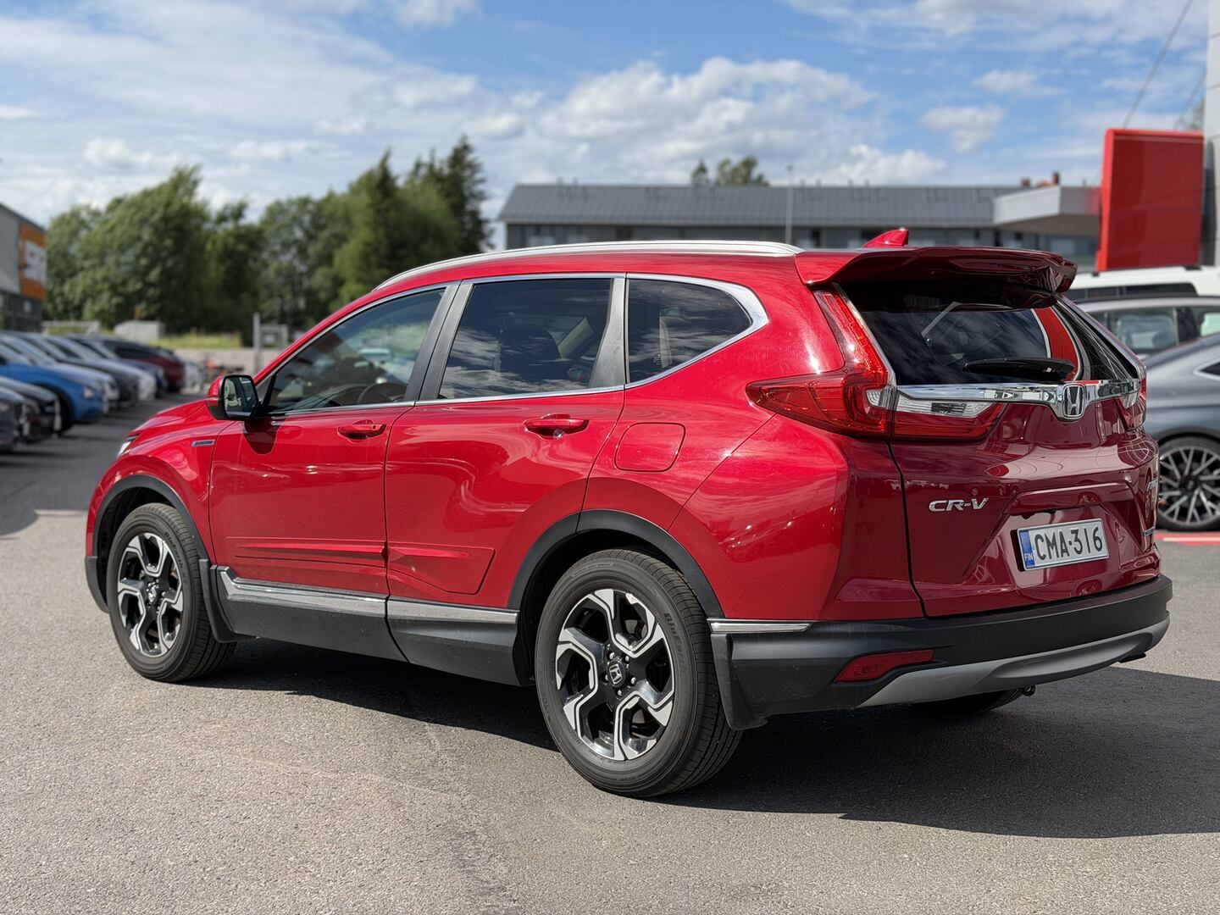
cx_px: 610
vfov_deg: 30.3
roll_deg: -1.5
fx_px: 1692
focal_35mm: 48
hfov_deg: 39.7
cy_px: 458
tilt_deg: -3.9
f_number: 1.78
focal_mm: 6.76
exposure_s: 1/4587
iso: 80
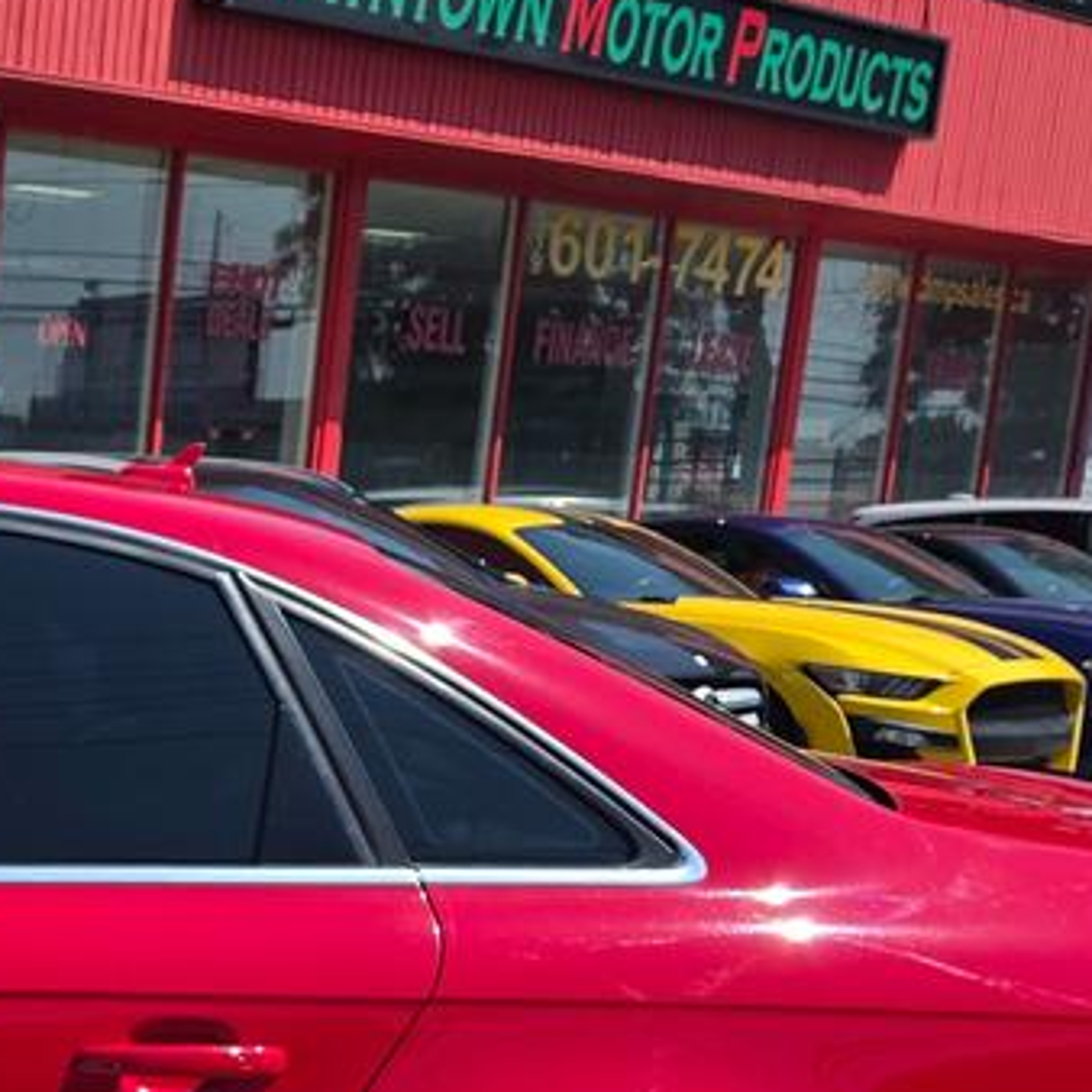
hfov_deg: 19.0
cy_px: 1244
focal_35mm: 77
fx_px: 2748
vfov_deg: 21.2
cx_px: -666
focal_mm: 6.3
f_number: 1.7
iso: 80
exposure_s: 1/6574
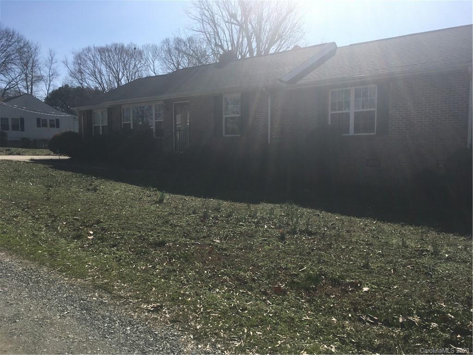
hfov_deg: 61.7
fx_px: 396
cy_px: 178
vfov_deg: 48.2
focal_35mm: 29
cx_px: 236
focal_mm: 4.15
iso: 25
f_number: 2.2
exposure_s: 1/2653
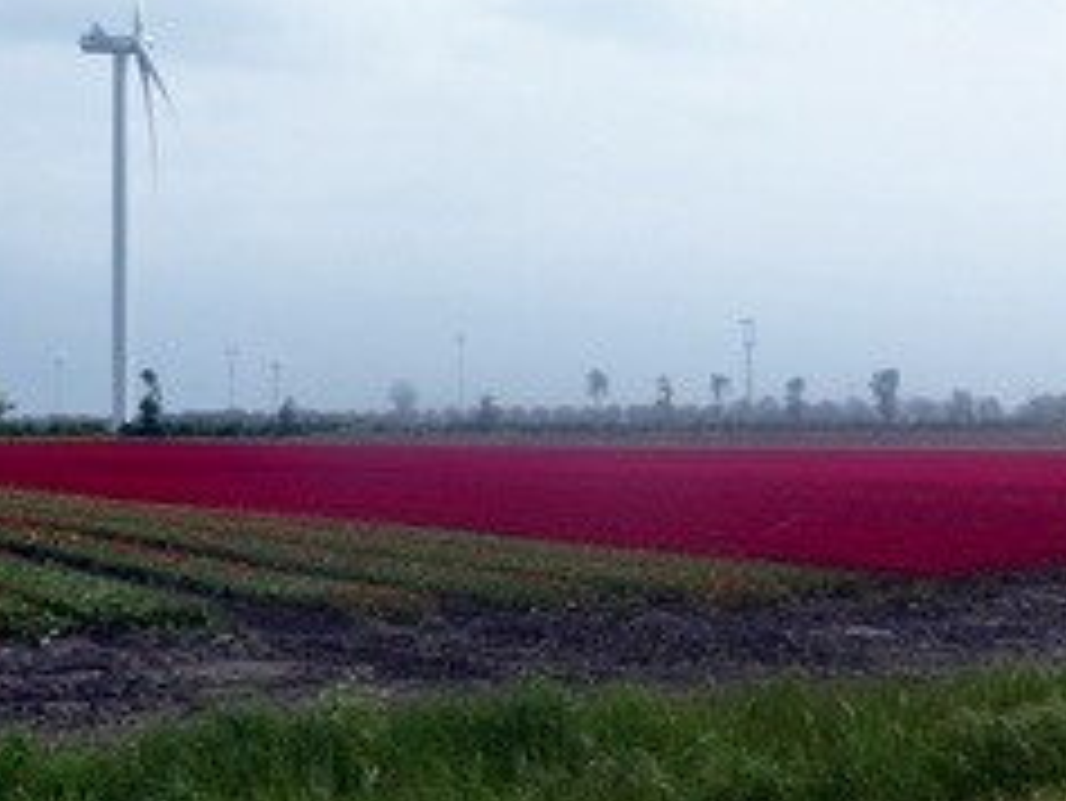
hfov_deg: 25.3
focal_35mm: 76
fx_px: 2342
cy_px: 425
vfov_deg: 19.4
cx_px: 805
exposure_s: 1/800
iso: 80
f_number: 3.7
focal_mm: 6.3
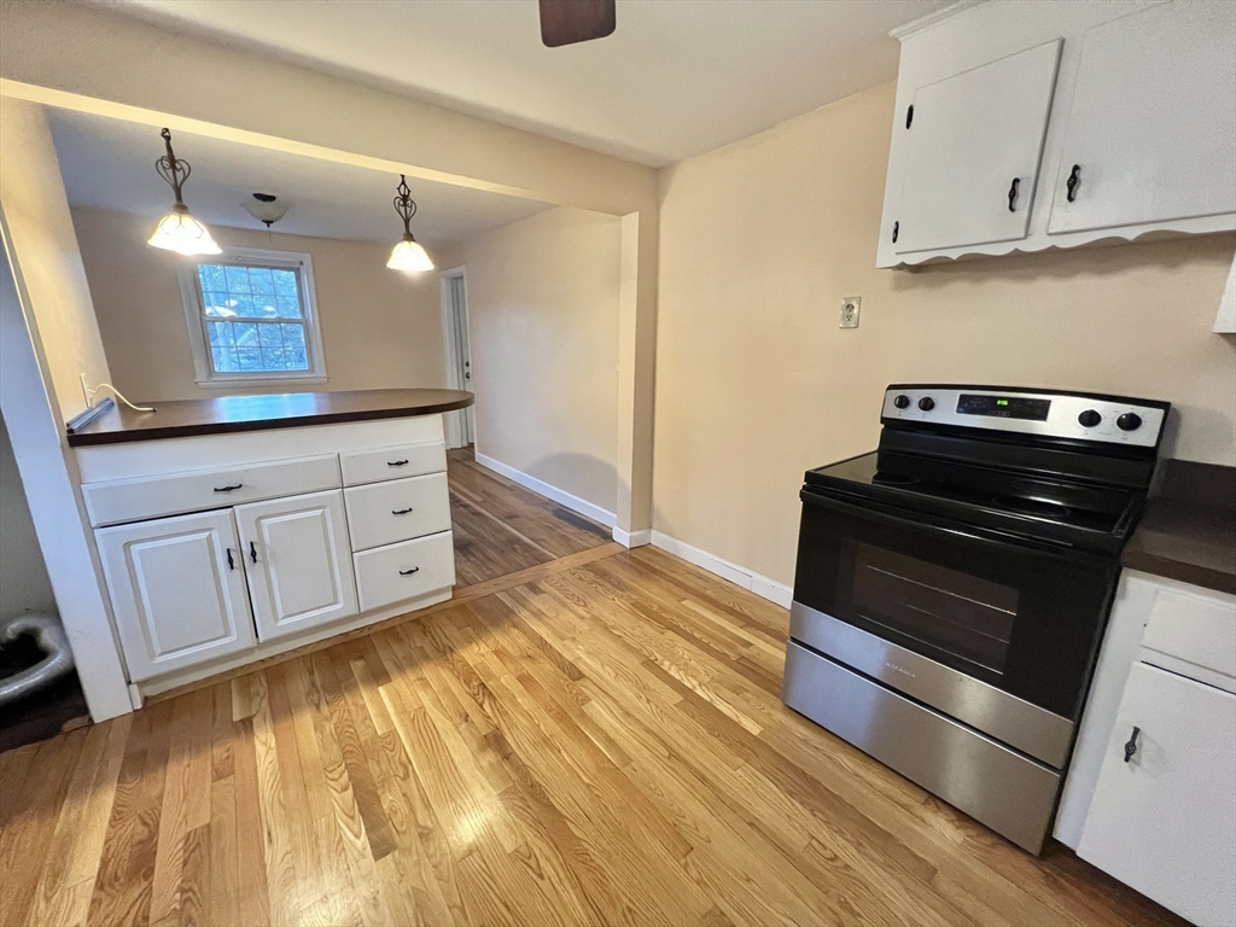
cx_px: 618
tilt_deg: -14.3
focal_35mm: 13
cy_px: 464
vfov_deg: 89.9
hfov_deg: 106.2
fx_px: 464
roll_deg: -0.5
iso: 500
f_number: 1.8
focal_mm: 1.57
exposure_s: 1/60
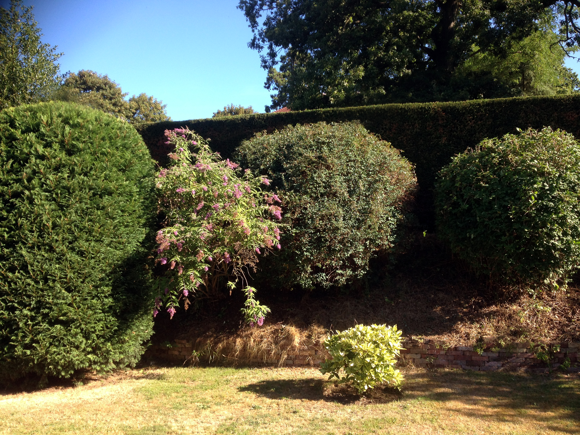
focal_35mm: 35
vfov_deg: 40.7
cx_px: 290
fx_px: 586
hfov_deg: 52.6
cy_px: 218
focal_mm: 4.28
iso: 50
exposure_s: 1/391
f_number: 2.4
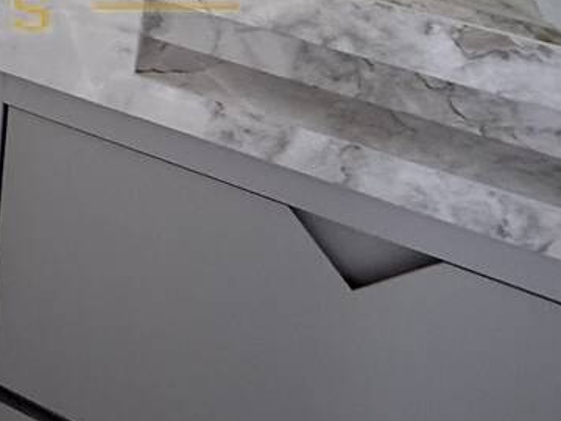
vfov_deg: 19.9
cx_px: -159
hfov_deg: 28.5
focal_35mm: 56
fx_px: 908
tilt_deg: -16.1
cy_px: -317
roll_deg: +0.2
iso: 250
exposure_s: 1/99
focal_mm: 2.22
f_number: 2.2
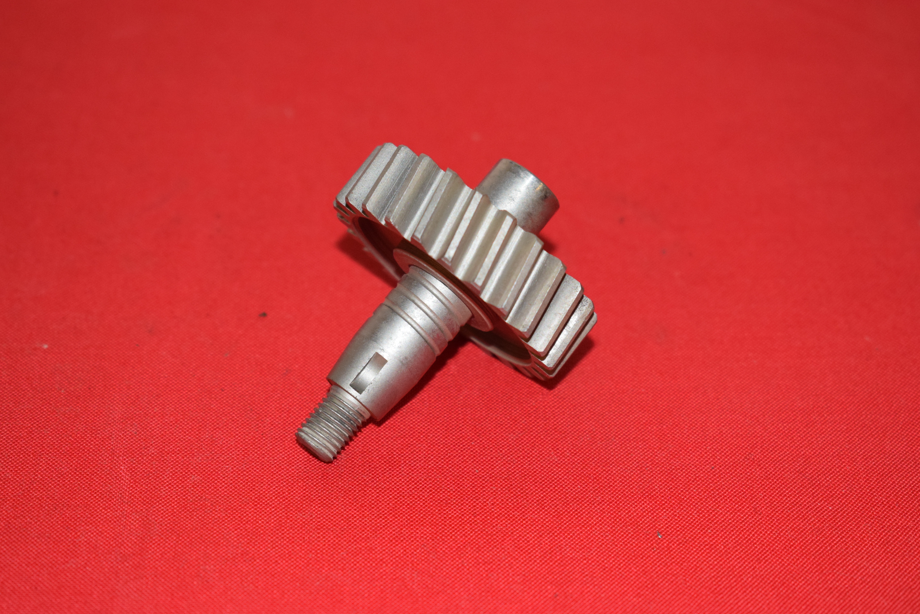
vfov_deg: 16.6
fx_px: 2109
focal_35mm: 82
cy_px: 307
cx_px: 460
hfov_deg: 24.6
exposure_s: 1/200
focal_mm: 55
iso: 1250
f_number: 5.6
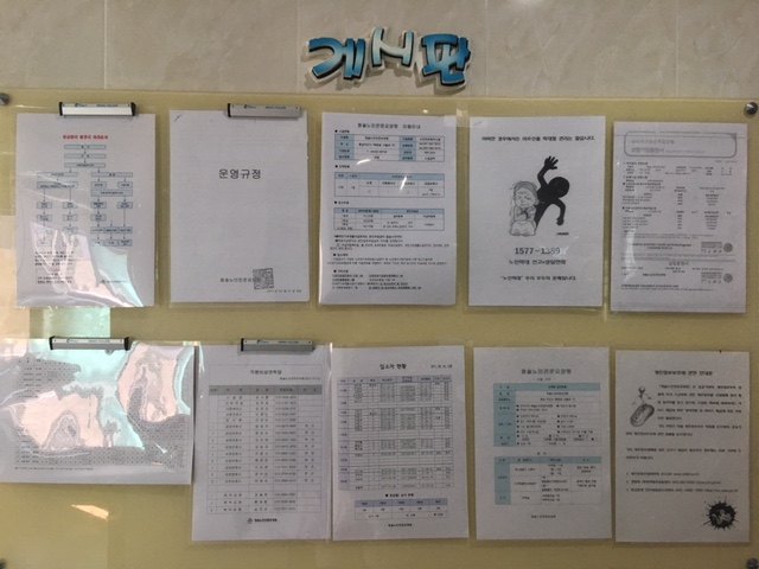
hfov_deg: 61.7
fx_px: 636
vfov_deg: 48.2
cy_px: 284
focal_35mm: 29
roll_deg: -0.7
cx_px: 380
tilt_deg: +1.5
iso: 40
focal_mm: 4.15
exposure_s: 1/30
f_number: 2.2
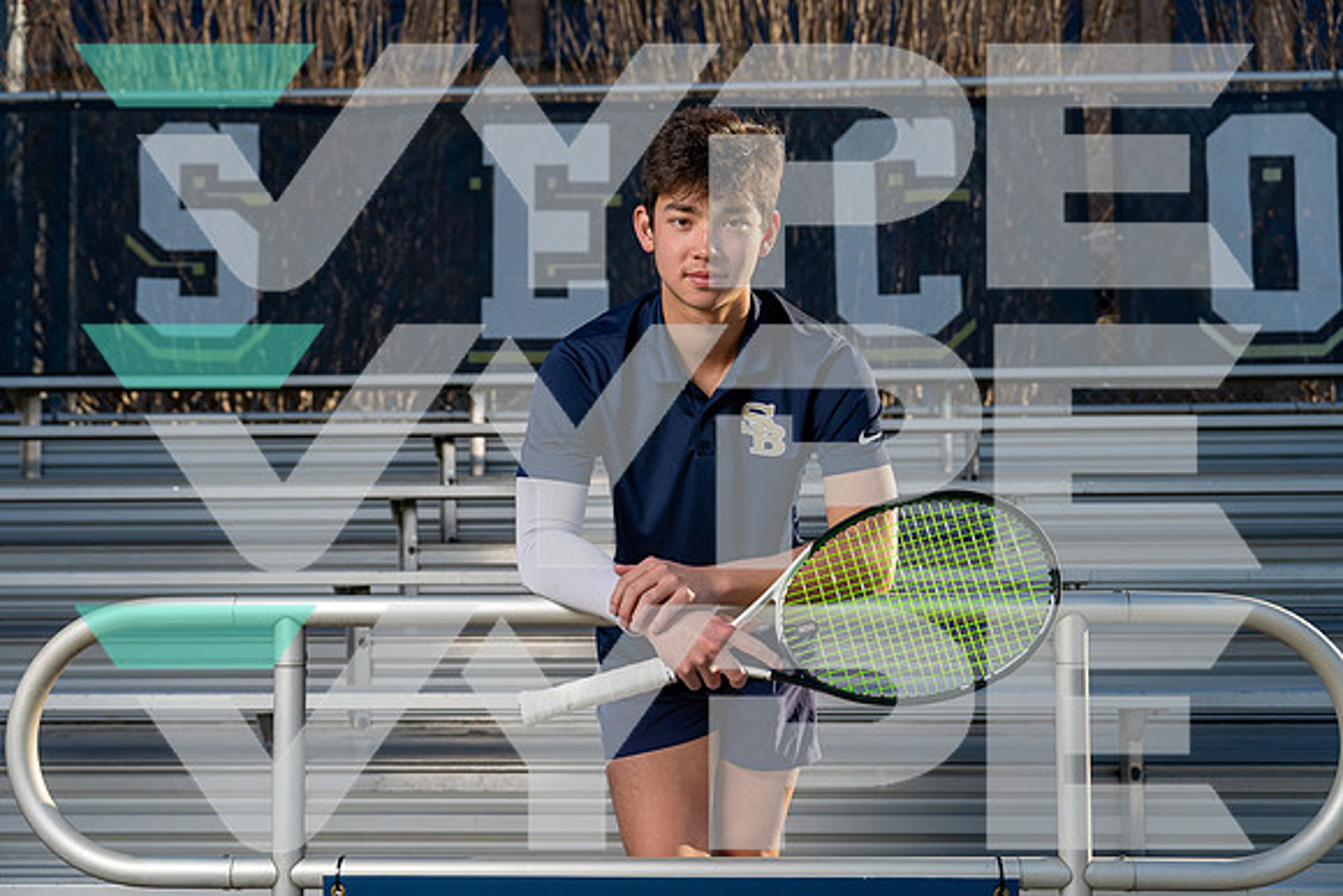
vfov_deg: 30.5
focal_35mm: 44
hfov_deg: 44.5
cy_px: 448
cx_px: 672
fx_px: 1642
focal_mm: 44
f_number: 4.5
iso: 100
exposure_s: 1/1600
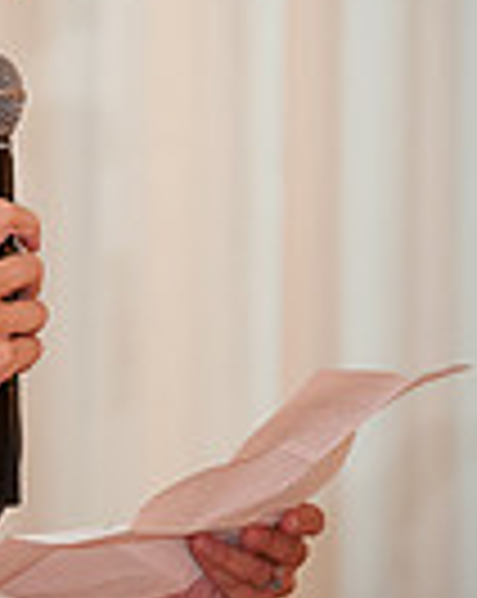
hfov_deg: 3.7
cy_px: 261
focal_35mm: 413
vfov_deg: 4.7
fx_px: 7305
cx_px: -52
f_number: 2.8
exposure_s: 1/60
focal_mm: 130
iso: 1250
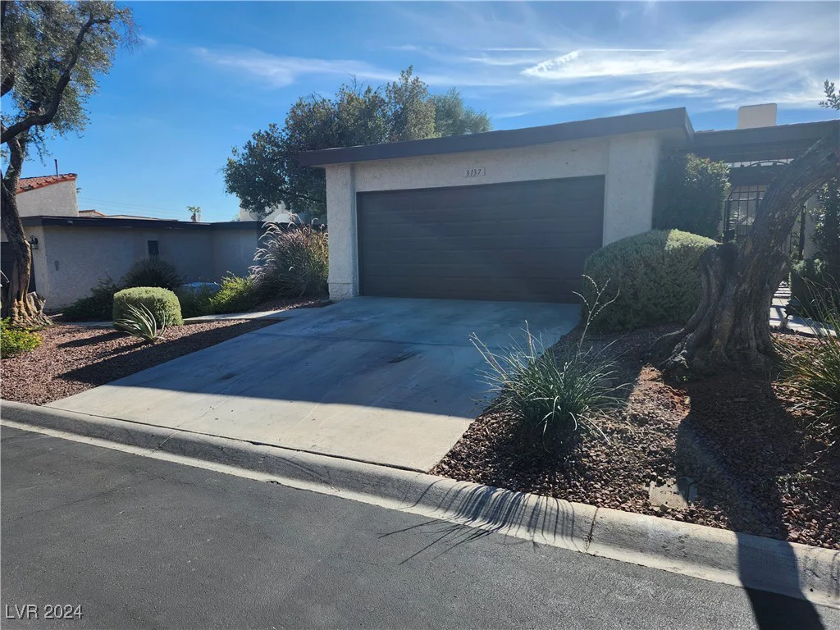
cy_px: 315
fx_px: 558
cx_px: 420
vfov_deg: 58.9
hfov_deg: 73.9
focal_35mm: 23
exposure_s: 1/1957
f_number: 1.8
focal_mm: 5.54
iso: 25
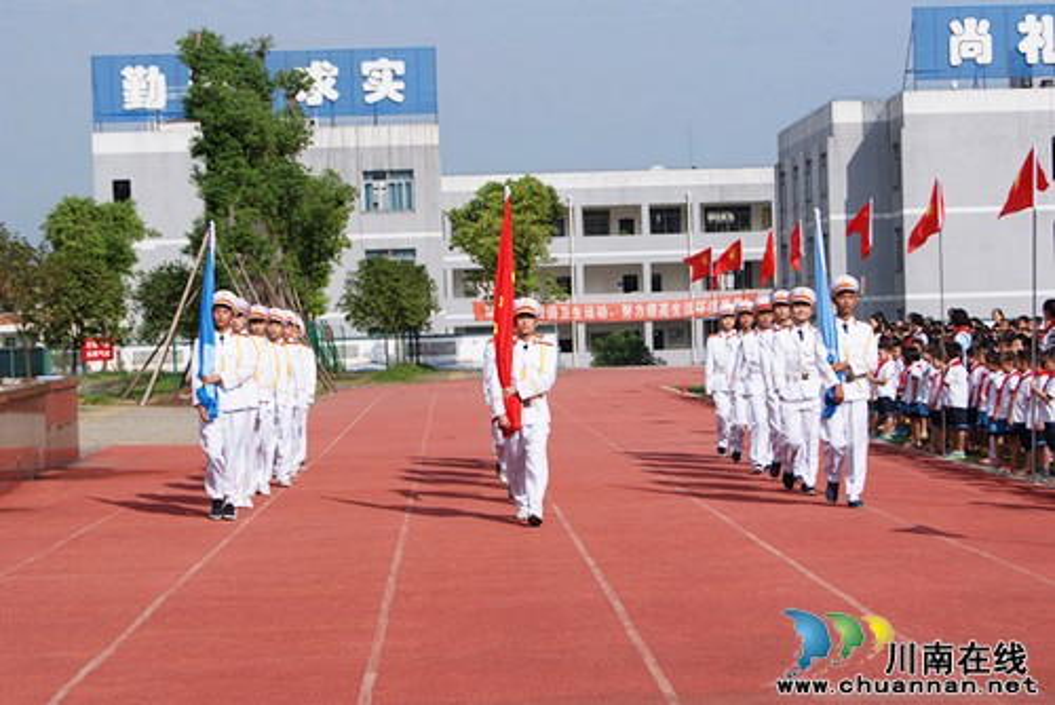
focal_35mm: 75
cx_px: 528
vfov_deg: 18.2
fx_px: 2199
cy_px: 352
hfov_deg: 27.0
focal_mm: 50
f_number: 7.1
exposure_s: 1/800
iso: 100
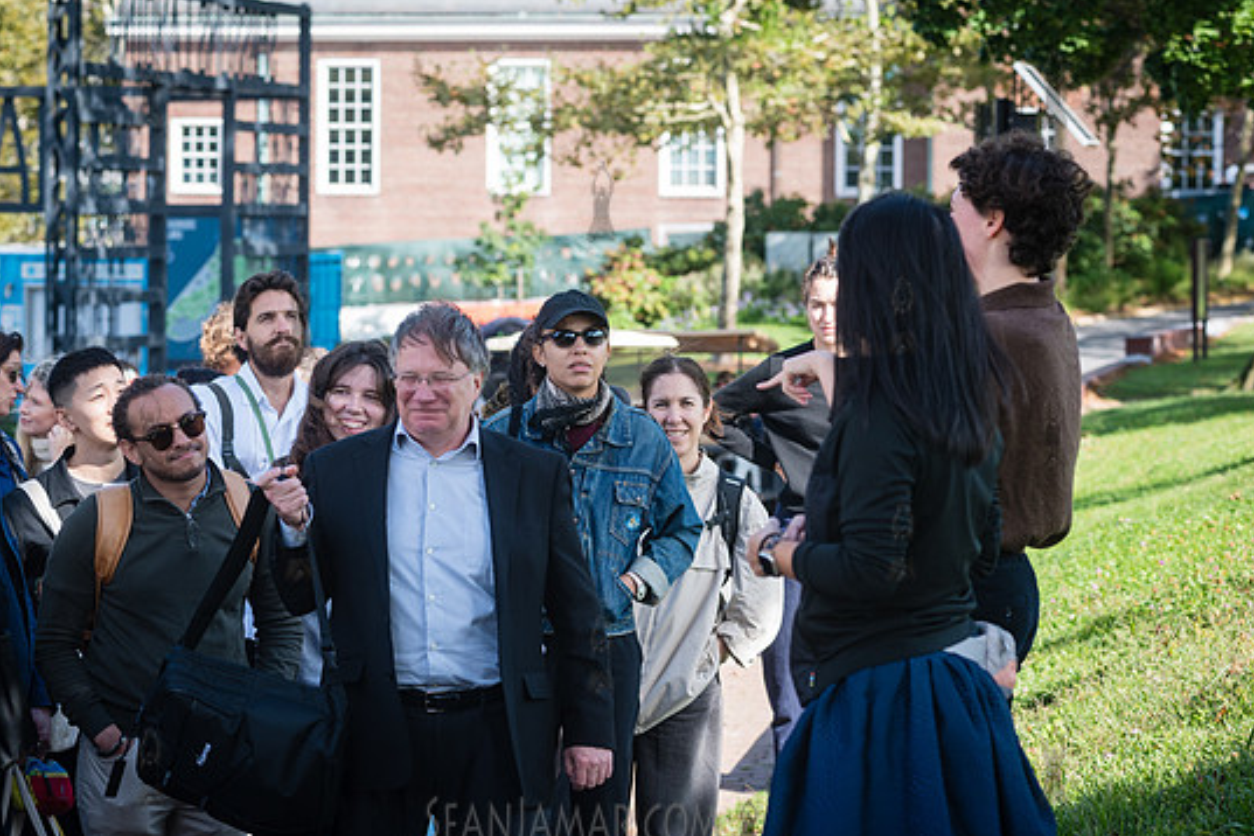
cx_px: 600
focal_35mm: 121
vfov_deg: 11.3
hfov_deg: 16.9
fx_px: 4215
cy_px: 426
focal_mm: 112
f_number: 5.6
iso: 250
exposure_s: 1/250
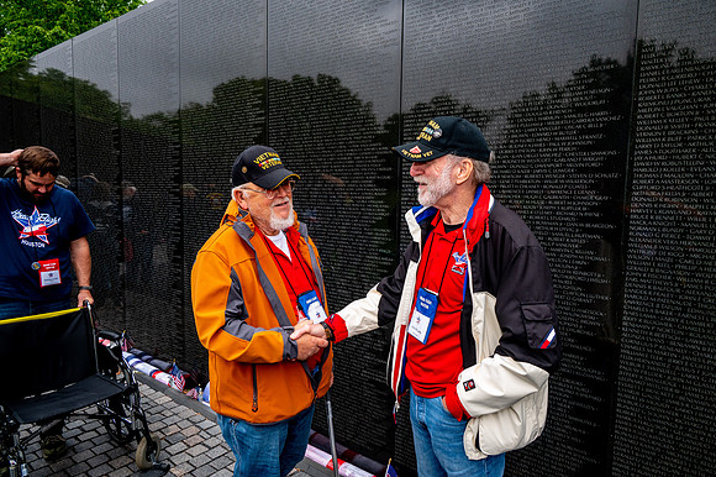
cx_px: 358
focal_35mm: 25
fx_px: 497
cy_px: 238
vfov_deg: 51.2
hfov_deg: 71.5
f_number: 8
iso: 720
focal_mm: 25
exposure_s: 1/640
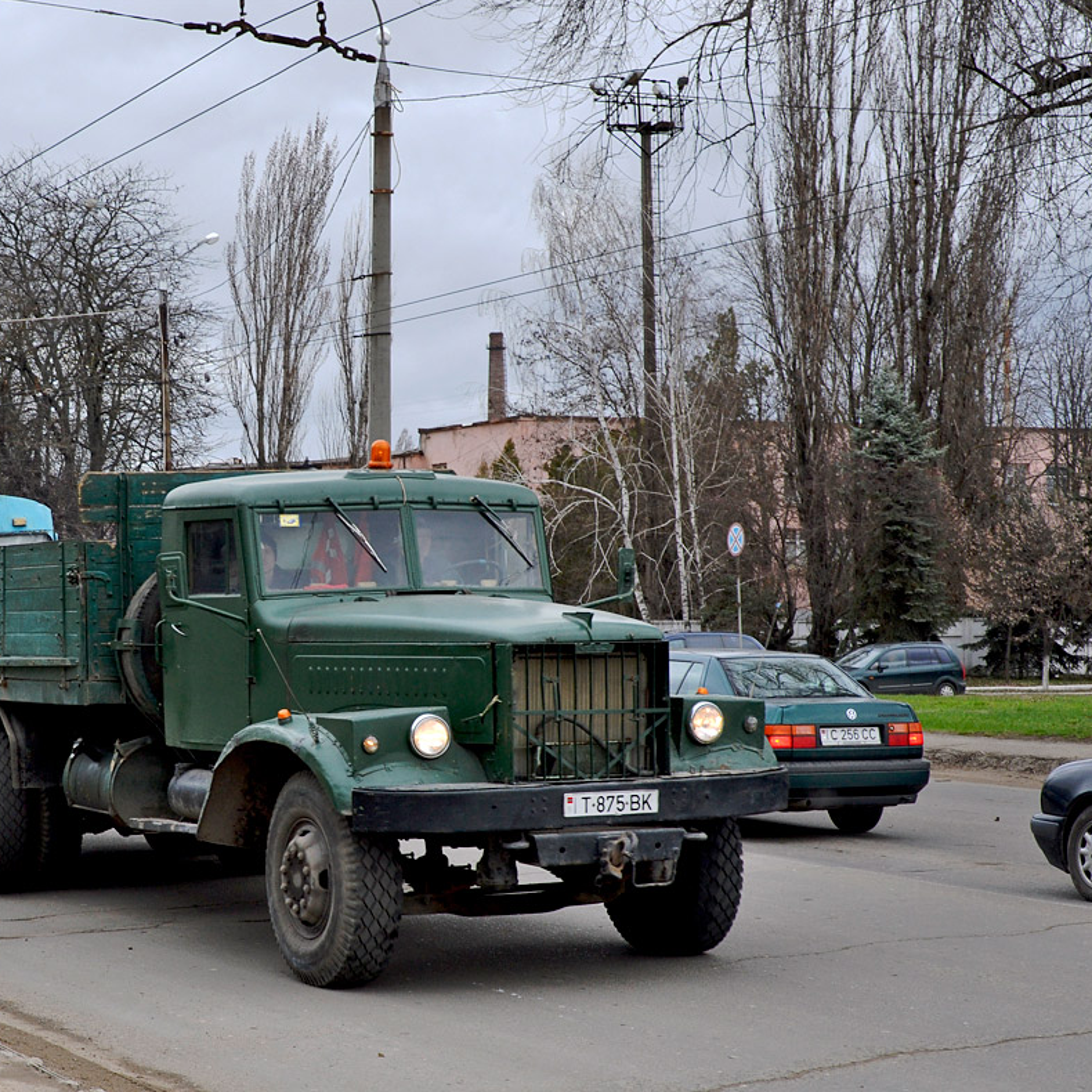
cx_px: 333
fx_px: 2213
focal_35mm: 62
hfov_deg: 27.5
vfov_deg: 27.7
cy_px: 550
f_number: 4.5
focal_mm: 32
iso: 140
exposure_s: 1/250
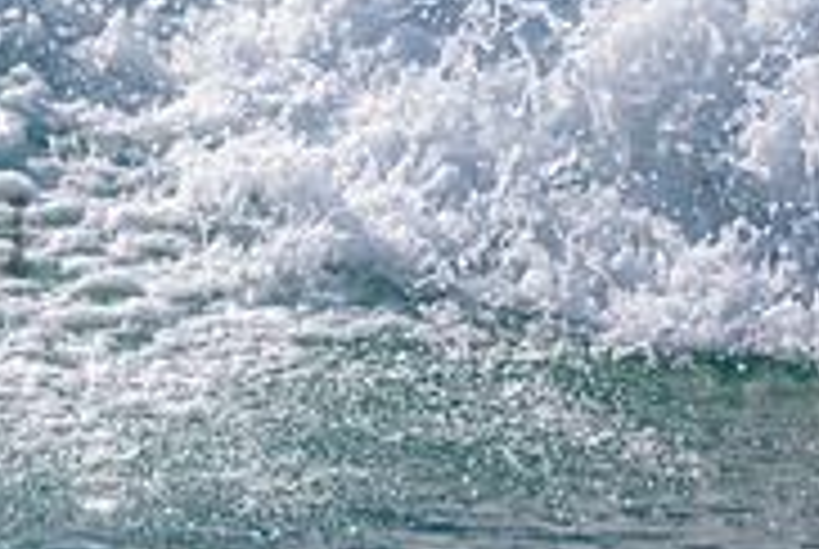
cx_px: -743
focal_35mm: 1947
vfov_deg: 0.7
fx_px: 44366
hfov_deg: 1.1
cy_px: 279
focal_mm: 500
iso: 110
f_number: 5.6
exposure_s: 1/2000
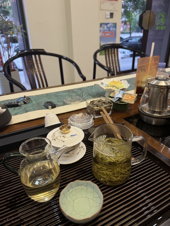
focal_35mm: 24
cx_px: 85
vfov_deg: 71.6
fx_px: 157
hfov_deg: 56.8
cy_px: 113
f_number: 1.78
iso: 125
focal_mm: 6.76
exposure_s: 1/50
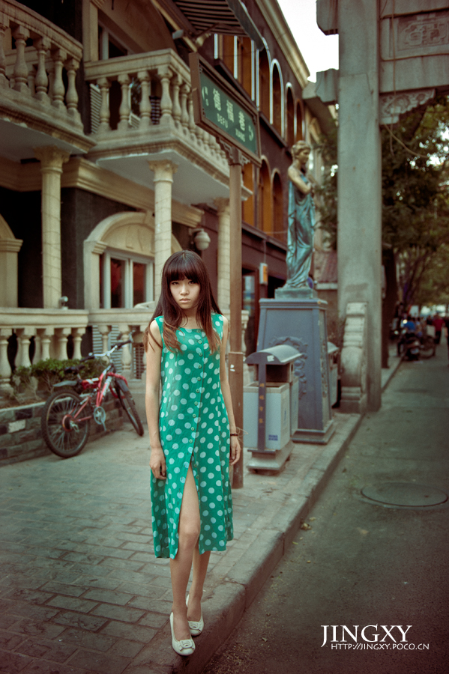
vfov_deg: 58.7
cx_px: 224
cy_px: 337
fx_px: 599
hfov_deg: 41.1
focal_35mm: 32
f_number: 2.8
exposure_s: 1/125
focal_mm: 32
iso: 200
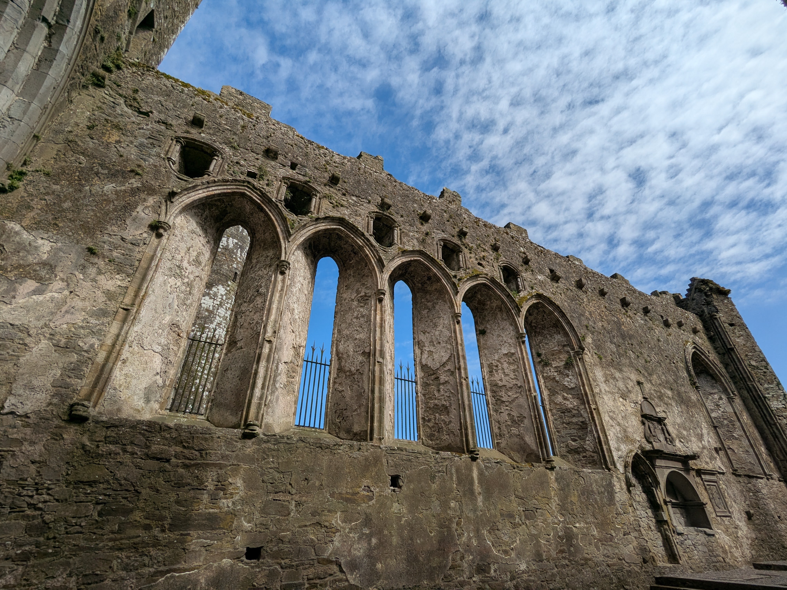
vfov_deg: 78.1
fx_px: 364
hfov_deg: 94.5
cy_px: 295
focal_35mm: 16
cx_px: 394
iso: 44
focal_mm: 2.35
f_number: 2.2
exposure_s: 1/2584
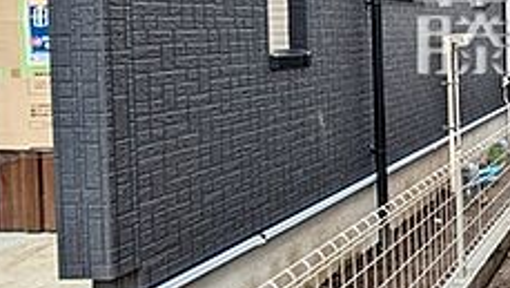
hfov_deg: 35.7
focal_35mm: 40
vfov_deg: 28.7
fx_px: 541
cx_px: 650
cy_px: 33
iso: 50
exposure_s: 1/1751
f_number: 2.2
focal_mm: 1.83
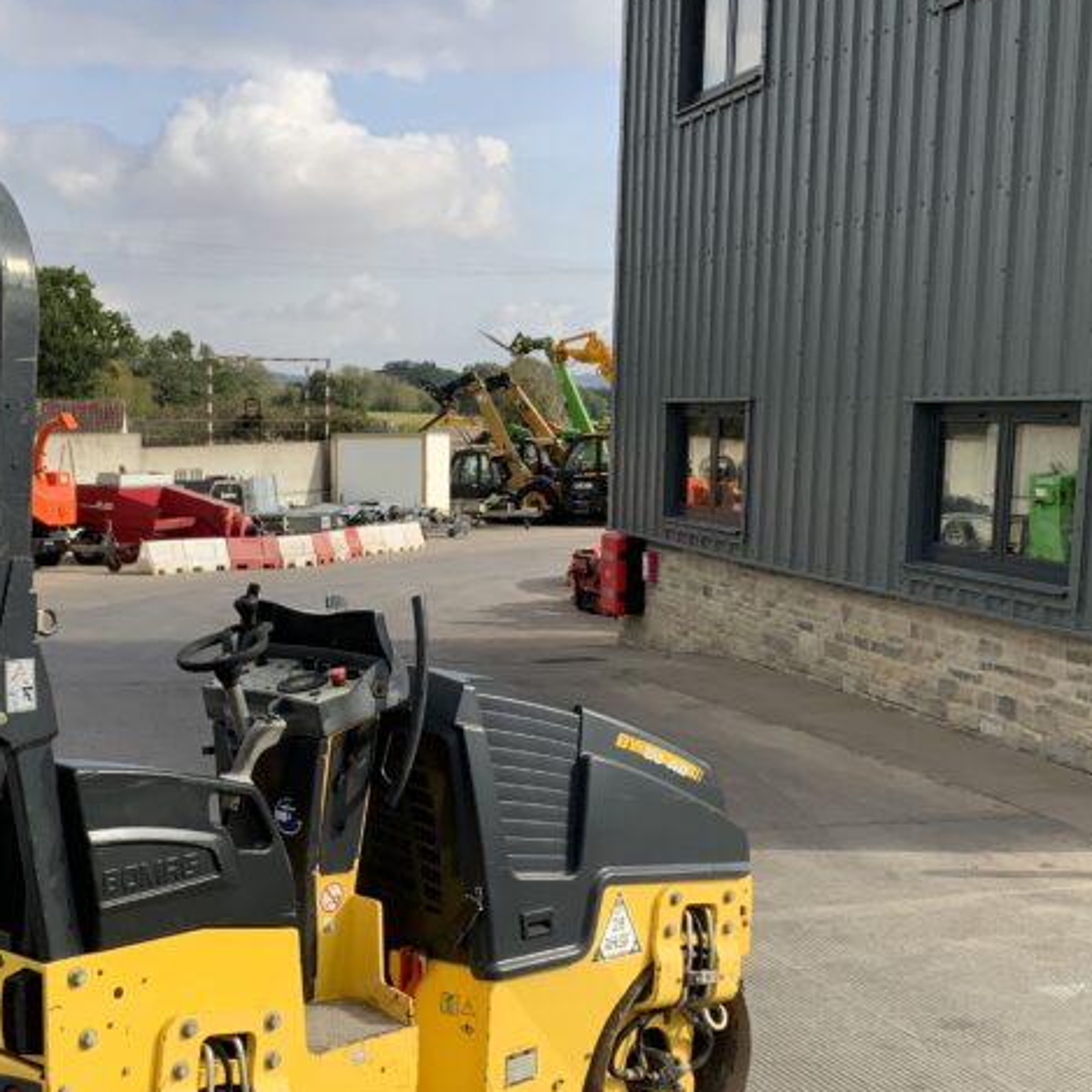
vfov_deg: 30.3
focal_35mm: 56
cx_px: 363
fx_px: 1999
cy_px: 731
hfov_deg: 30.3
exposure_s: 1/1412
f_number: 1.8
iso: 16
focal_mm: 3
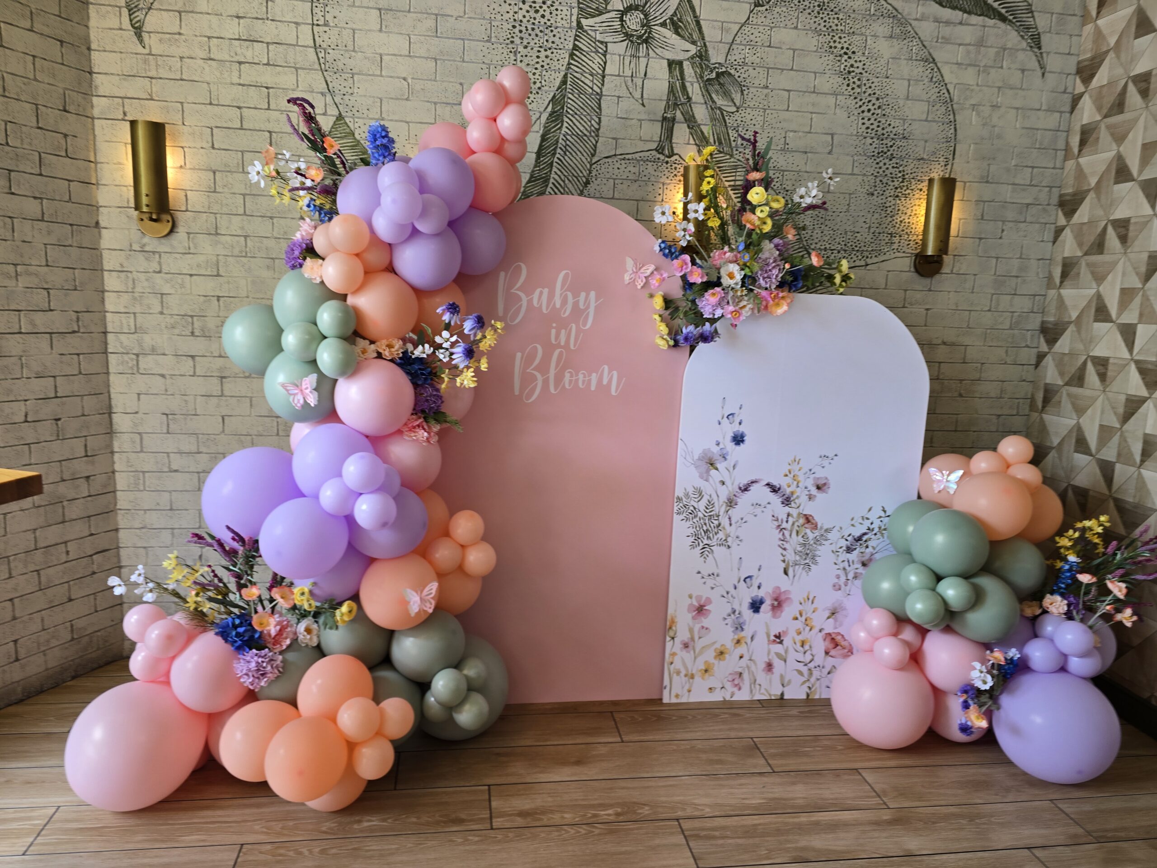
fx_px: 769
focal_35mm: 23
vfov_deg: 58.9
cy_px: 434
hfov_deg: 73.9
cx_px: 578
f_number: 1.7
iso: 40
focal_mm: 6.3
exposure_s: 1/54.3
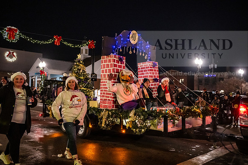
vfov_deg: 38.9
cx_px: 124
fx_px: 234
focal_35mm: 34
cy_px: 82
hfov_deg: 55.8
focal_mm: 34
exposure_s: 1/200
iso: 4000
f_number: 2.8
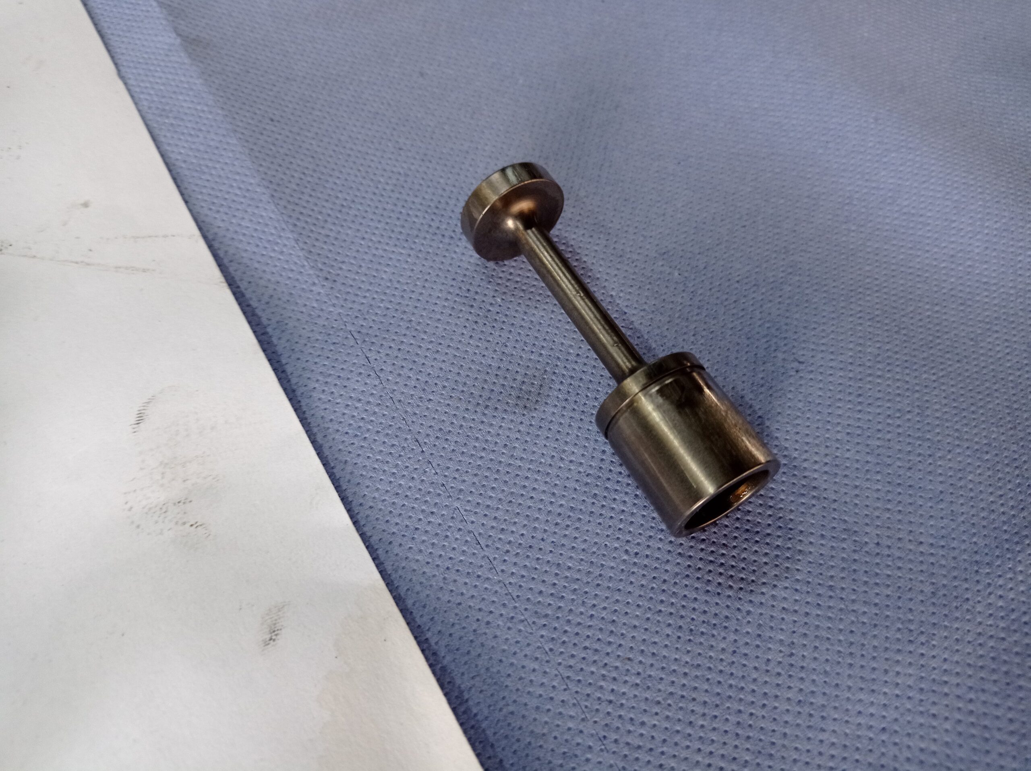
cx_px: 516
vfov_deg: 49.7
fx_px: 833
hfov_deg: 63.5
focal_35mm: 28
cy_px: 386
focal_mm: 4.74
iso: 175
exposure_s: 1/33.3
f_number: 1.79
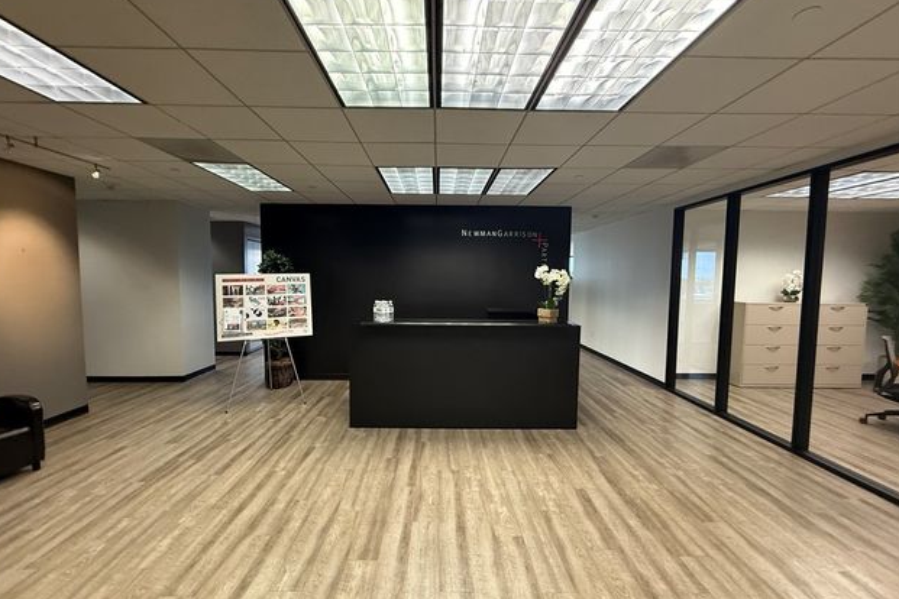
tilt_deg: -2.5
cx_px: 444
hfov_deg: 100.4
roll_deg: -1.1
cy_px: 304
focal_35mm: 15
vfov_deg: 77.3
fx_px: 375
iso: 400
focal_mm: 2.22
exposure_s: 1/60
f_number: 2.2
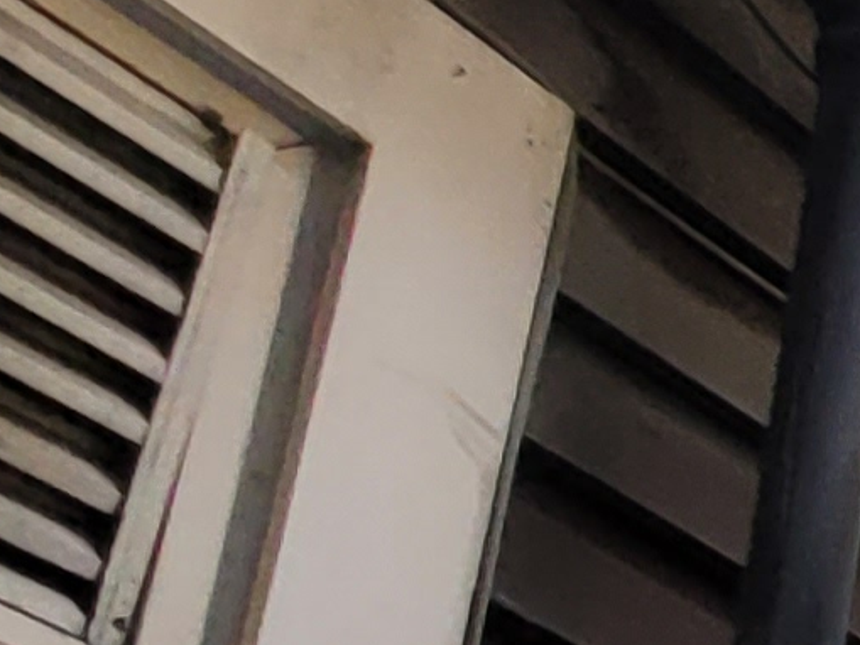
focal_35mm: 103
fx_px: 2560
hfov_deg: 9.3
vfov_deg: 11.9
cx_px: 3083
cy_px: 1493
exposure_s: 1/187
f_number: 2.2
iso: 50
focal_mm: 2.2
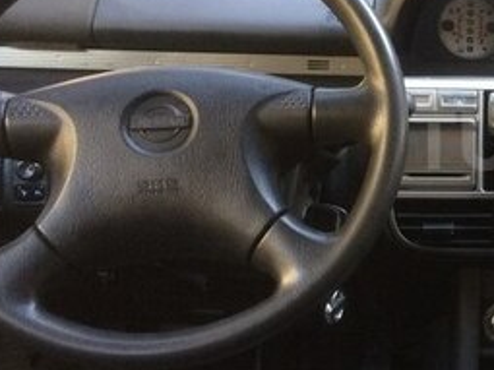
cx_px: 610
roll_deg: -6.2
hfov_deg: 23.5
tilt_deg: -16.5
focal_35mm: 75
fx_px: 1070
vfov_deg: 19.6
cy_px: 140
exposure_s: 1/33
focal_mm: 4.15
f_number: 2.2
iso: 80
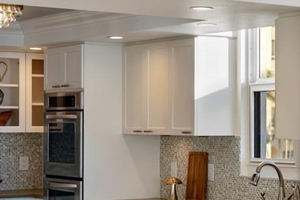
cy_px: 169
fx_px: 959
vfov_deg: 11.9
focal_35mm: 115
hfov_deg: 16.7
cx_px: 403
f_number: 2.8
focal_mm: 35
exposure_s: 1/320
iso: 40
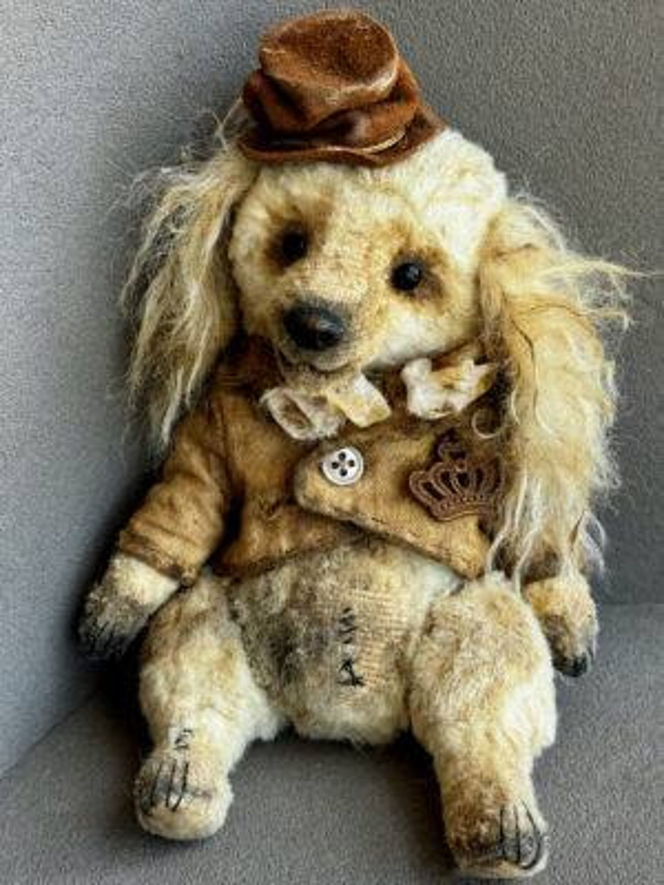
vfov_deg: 39.7
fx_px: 1228
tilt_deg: -24.8
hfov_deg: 30.3
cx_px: 332
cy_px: 442
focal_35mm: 48
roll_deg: -0.7
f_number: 1.78
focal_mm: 6.76
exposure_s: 1/250
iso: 64
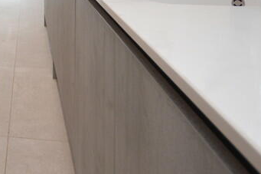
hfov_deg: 37.1
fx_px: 326
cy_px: -67
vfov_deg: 24.8
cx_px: -22
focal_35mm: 45
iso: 400
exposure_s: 1/125
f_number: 4
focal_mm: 10
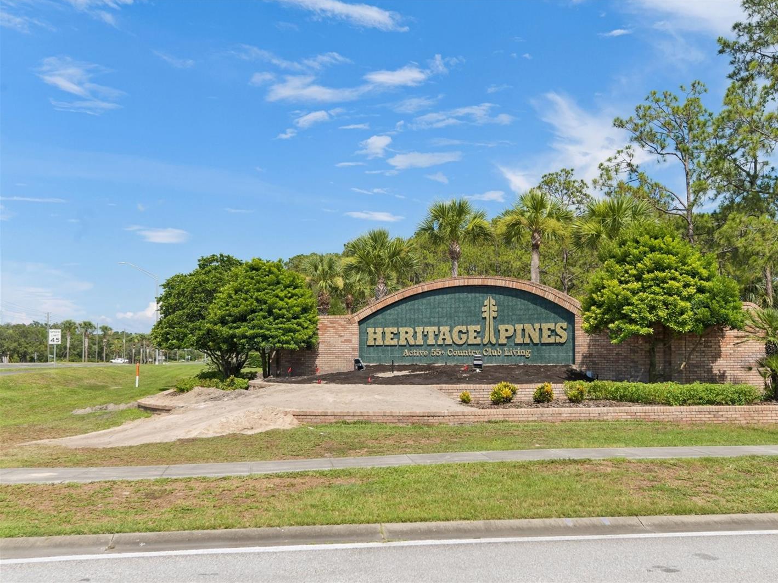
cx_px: 439
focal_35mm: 38
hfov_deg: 48.9
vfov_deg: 37.7
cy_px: 291
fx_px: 854
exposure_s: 1/1600
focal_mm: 35
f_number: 8
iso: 400
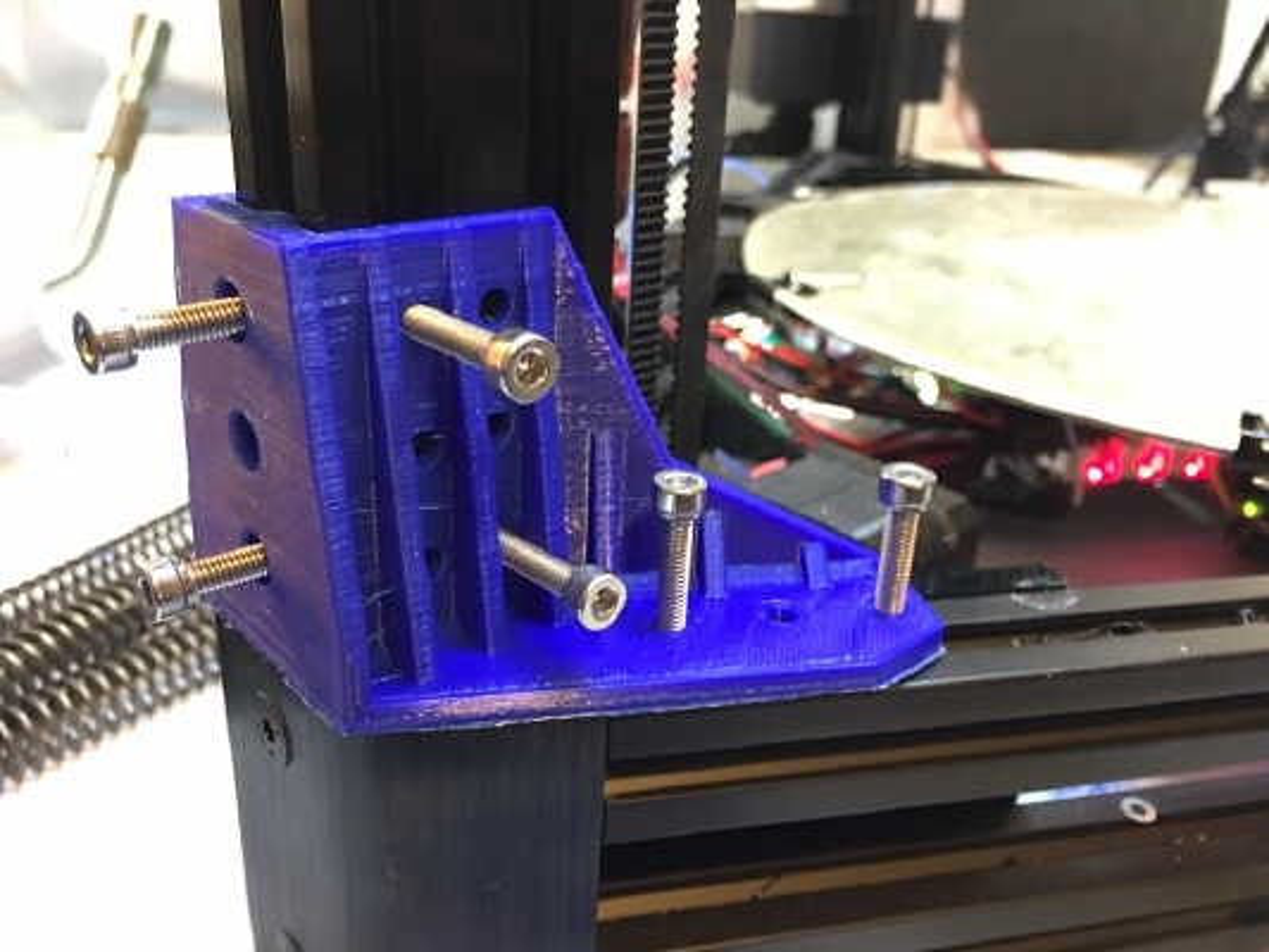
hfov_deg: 61.6
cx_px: 634
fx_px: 1063
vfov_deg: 48.2
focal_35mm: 29
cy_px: 476
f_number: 2.2
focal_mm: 4.15
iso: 100
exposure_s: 1/4
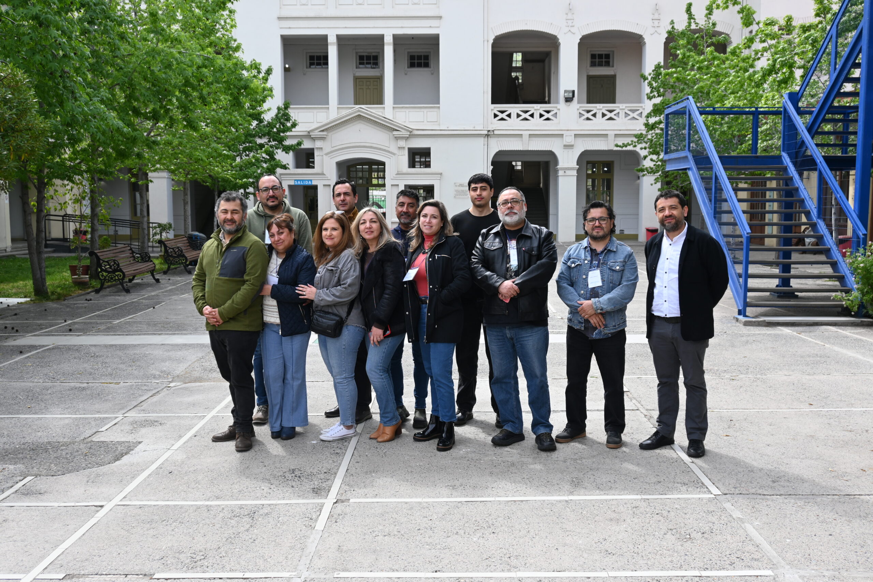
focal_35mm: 34
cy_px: 291
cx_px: 436
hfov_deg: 56.1
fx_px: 818
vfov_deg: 39.2
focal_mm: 22.5
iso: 100
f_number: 5.6
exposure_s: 1/250
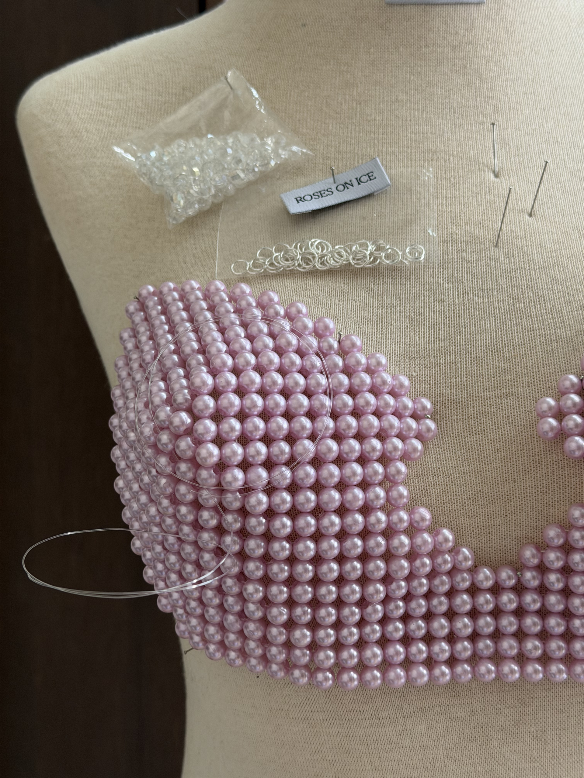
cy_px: 389
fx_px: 1080
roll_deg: -0.4
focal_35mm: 48
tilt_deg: -4.4
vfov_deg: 39.7
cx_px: 292
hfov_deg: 30.3
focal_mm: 6.76
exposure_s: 1/79
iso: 100
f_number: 1.78
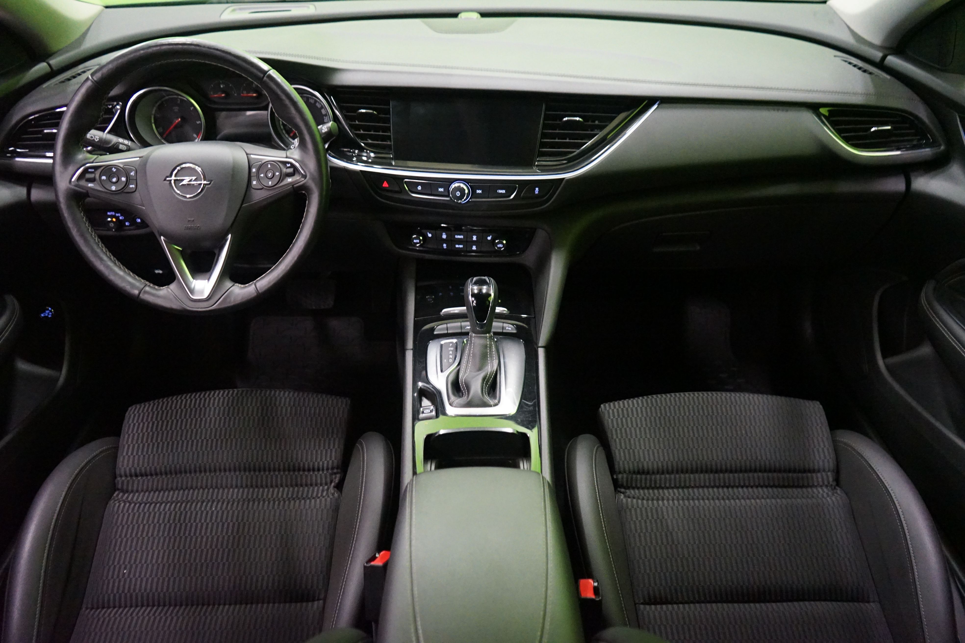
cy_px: 322
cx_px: 482
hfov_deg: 65.5
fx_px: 750
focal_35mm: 28
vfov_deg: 46.4
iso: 6400
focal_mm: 28
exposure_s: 1/20
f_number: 3.5
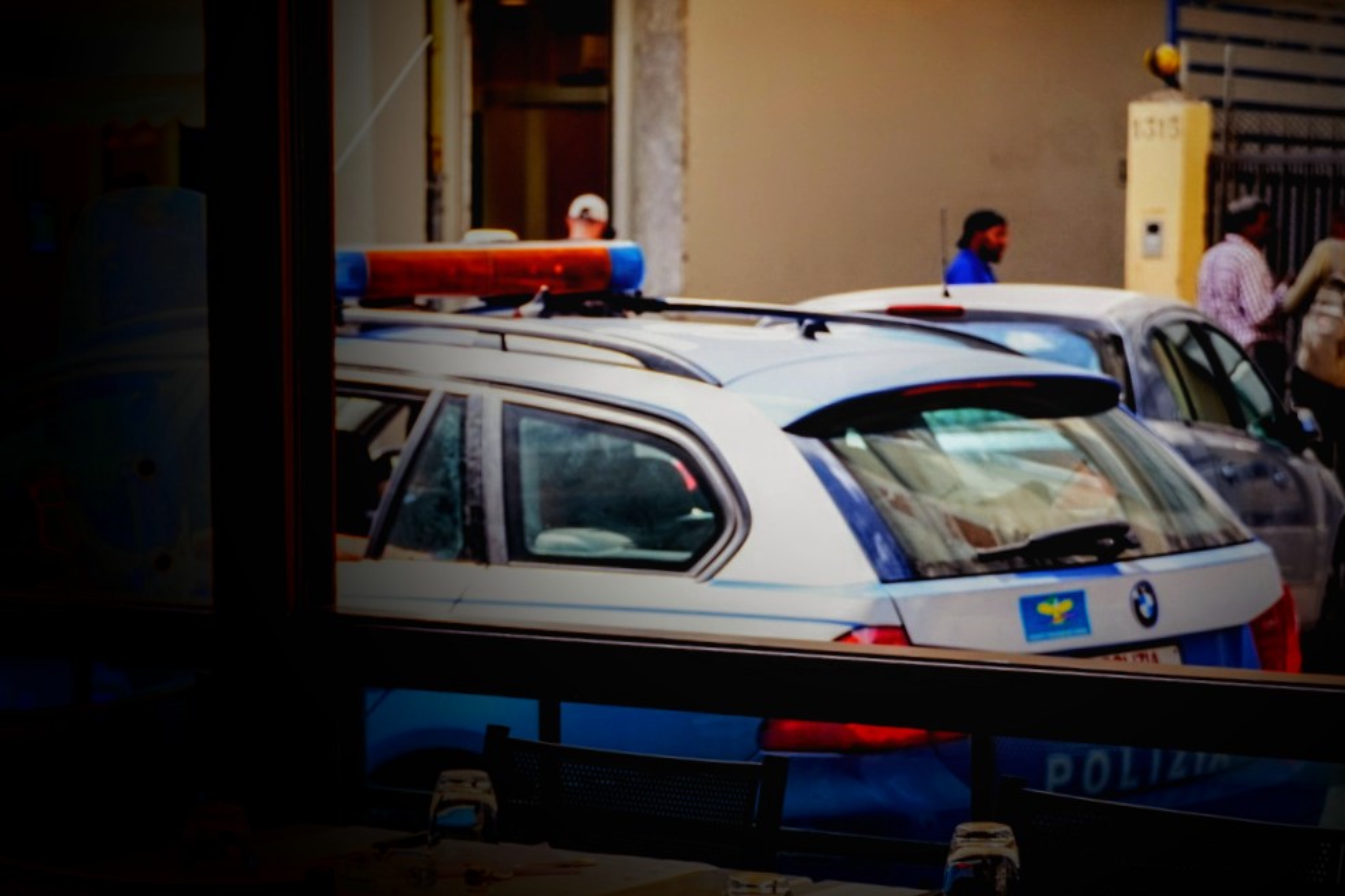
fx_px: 2410
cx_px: 672
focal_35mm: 64
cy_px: 448
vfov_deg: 21.1
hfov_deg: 31.2
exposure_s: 1/80
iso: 200
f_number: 5
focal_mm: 43
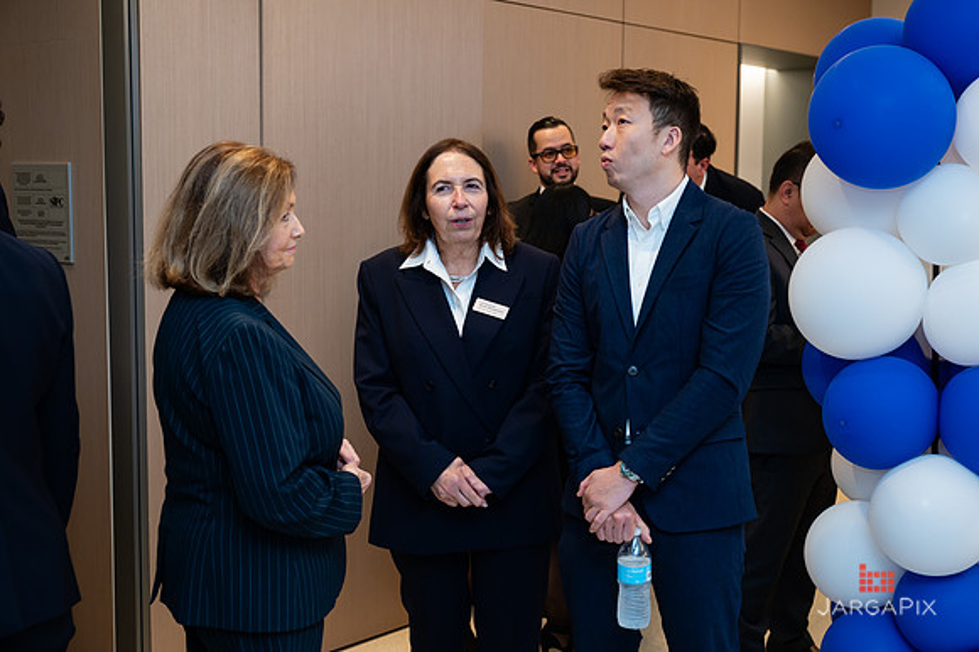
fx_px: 1270
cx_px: 505
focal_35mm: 47
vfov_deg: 28.8
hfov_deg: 42.1
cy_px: 316
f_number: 4
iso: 400
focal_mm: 45
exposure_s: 1/160
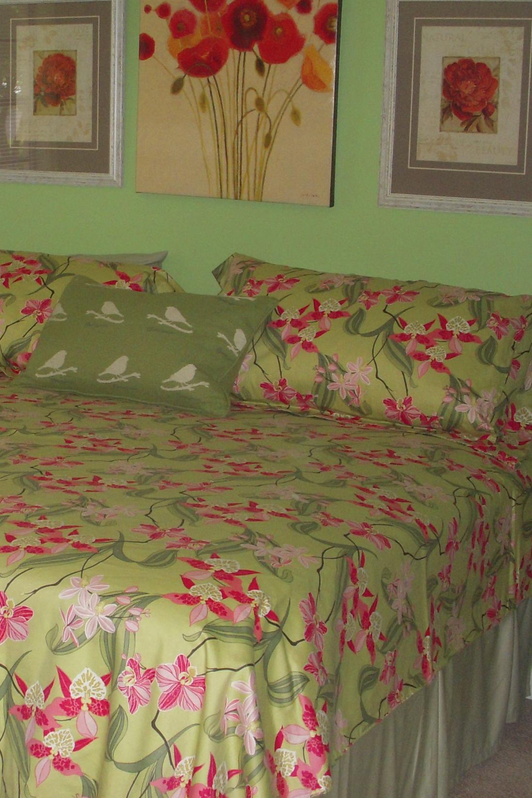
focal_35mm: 64
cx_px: 72
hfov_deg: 20.9
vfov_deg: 31.4
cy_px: 392
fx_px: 1419
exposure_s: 1/80
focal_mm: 6.3
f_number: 3.3
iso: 250
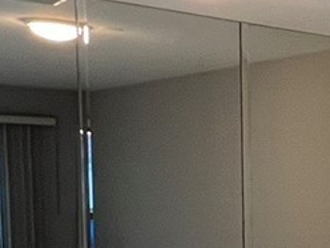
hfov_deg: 17.0
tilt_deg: -4.6
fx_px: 801
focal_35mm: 84
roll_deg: -0.5
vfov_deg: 17.1
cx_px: 664
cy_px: 263
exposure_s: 1/60
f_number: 1.8
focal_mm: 1.57
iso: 250
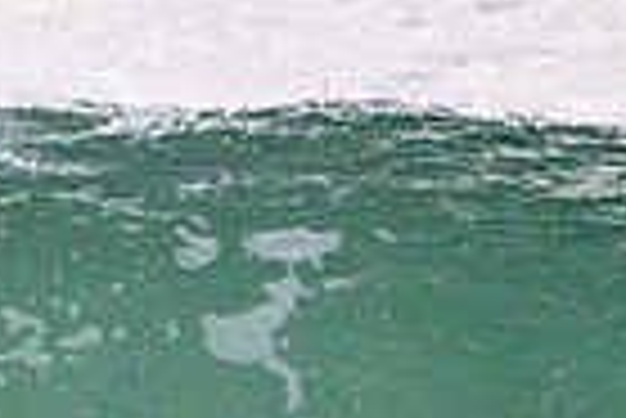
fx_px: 59549
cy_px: 629
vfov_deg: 0.4
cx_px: -93
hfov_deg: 0.6
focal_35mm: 3421
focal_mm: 800
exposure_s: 1/2000
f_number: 11
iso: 1800
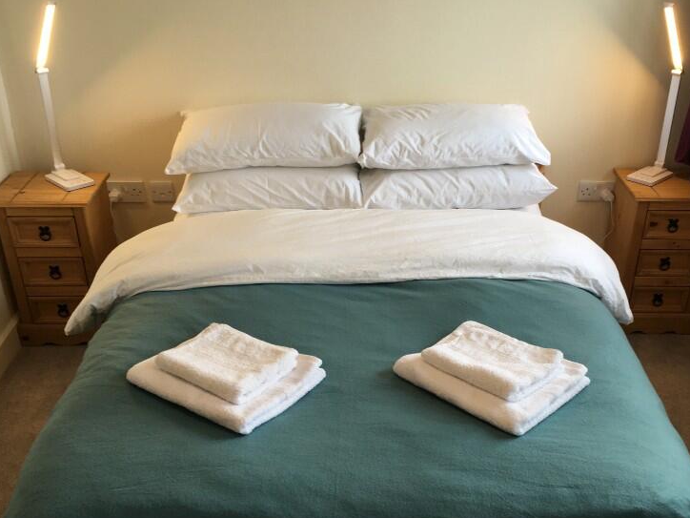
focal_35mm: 41
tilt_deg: -32.5
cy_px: 348
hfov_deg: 45.7
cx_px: 391
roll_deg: -1.8
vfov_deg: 34.8
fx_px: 817
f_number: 2.2
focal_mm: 4.15
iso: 32
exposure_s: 1/50
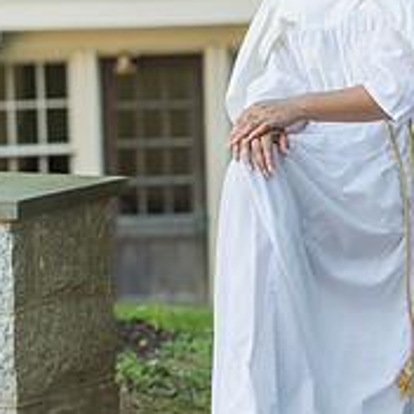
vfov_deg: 8.9
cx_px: 339
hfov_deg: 8.9
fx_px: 2652
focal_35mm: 196
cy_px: 14
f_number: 3.5
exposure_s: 1/200
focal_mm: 90
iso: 320
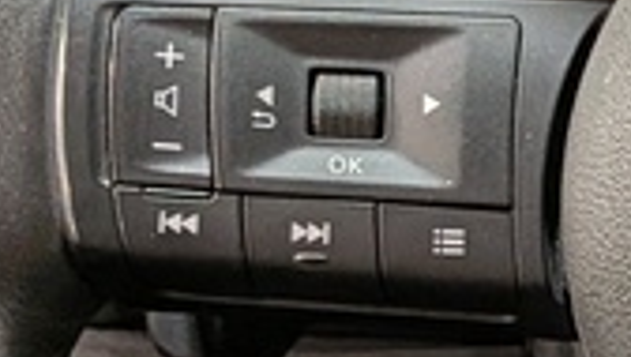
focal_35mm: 159
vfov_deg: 7.7
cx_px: 977
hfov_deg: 12.7
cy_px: 188
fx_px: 2664
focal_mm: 4.53
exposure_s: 1/120
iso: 200
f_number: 1.7
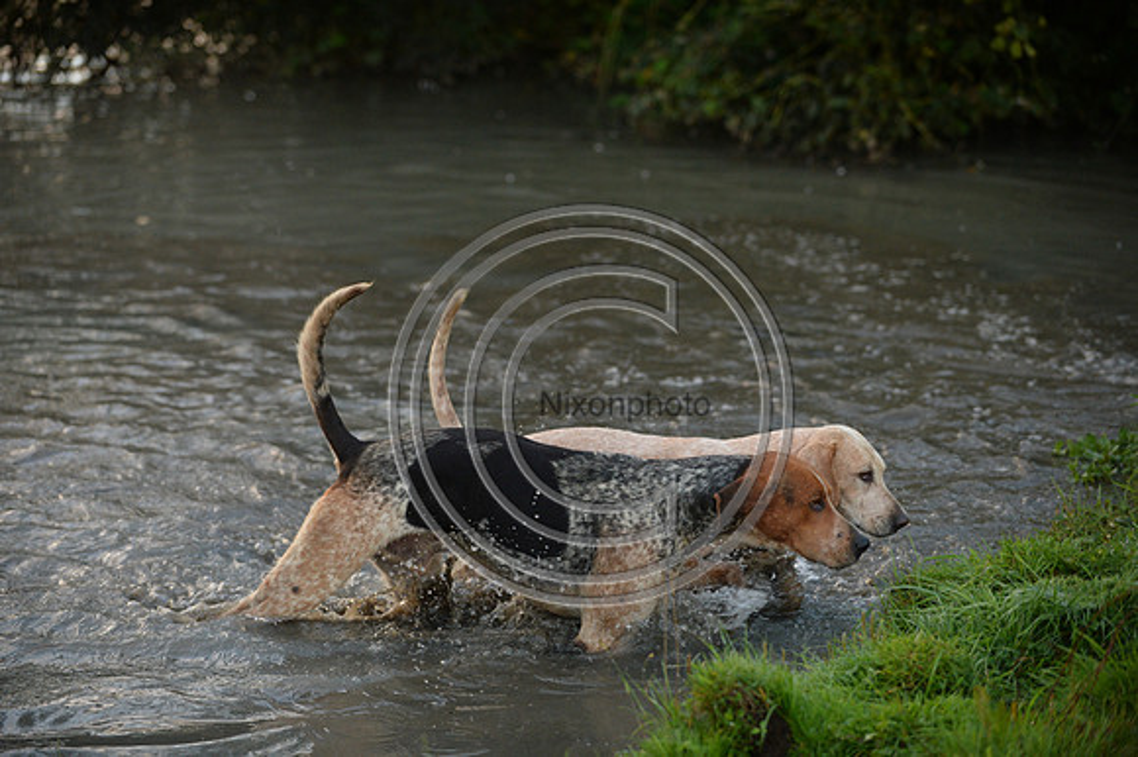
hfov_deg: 20.8
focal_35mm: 98
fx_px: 3096
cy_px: 378
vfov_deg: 13.9
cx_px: 569
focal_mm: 98
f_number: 2.8
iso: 2500
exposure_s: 1/640
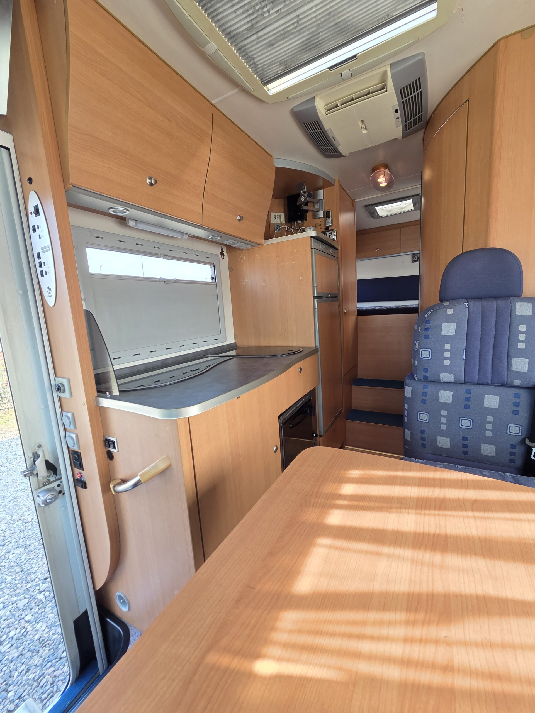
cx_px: 268
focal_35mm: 13
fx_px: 268
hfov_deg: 89.9
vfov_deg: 106.2
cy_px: 356
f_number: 2.2
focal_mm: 2.2
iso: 50
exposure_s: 1/100
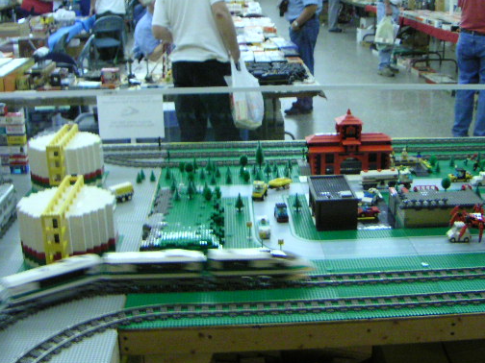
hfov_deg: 40.4
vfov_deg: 30.8
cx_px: 269
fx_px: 659
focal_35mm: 47
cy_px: 159
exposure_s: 1/30
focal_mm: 4.8
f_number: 2.8
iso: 400
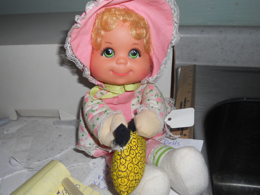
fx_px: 240
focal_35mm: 32
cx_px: 130
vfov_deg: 44.2
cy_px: 98
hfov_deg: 56.8
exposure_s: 1/25
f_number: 8.8
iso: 80
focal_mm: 5.8
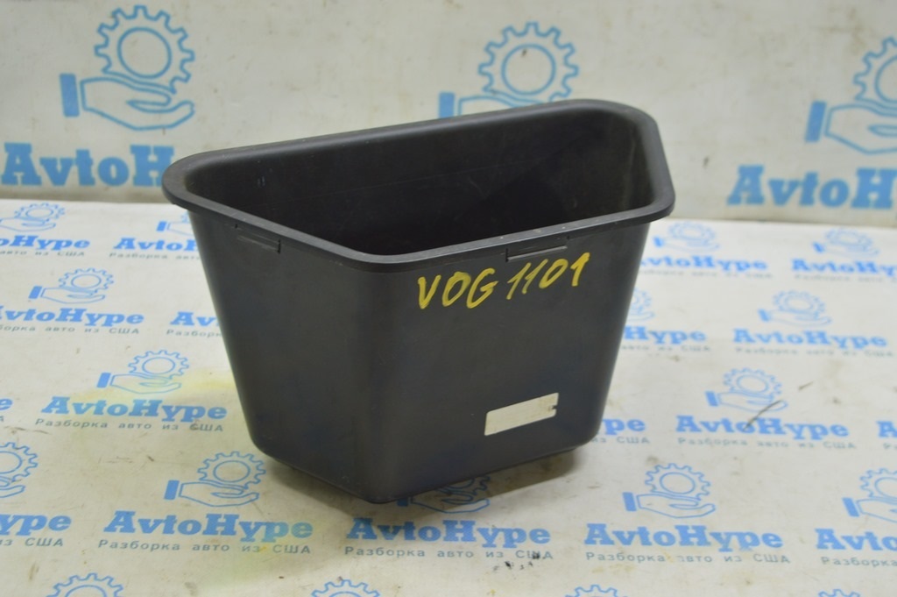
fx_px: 1270
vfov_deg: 26.4
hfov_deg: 38.9
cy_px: 298
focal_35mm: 51
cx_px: 448
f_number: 5.6
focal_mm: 34
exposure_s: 1/20
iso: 400
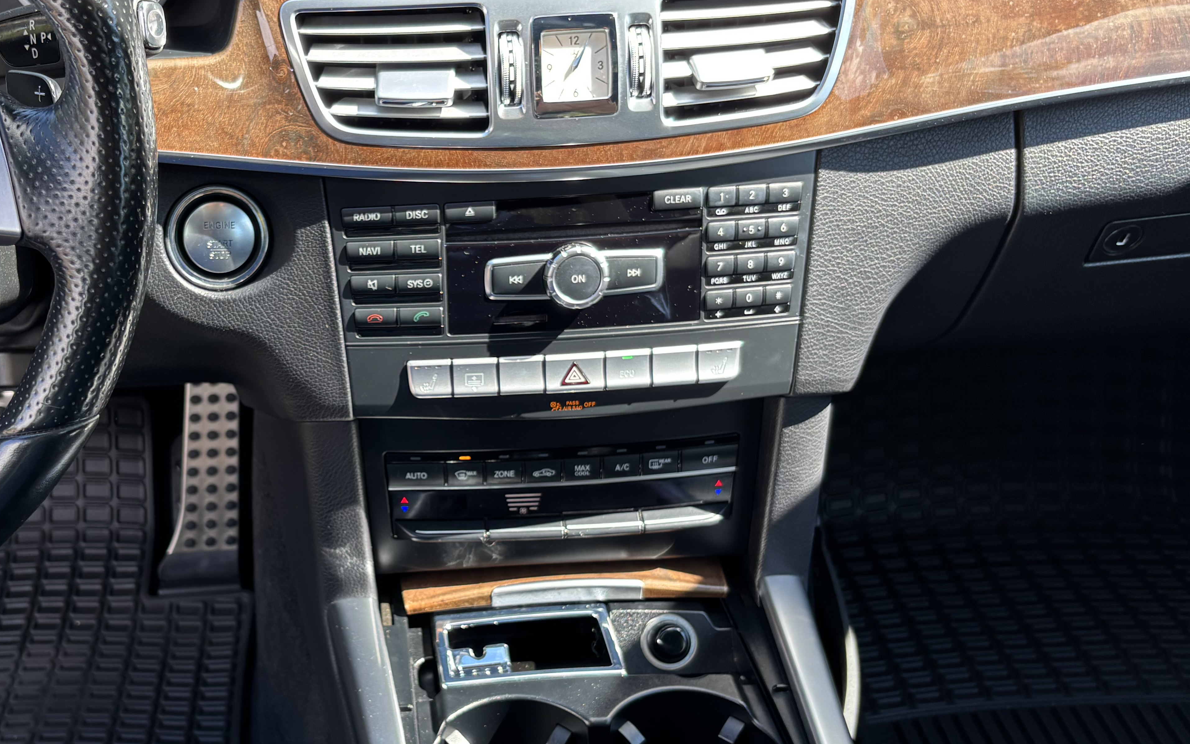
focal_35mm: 41
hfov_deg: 47.3
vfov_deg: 31.2
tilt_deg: -36.0
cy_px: 439
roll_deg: +3.7
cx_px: 375
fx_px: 1330
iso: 40
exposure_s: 1/105
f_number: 1.6
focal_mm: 5.96
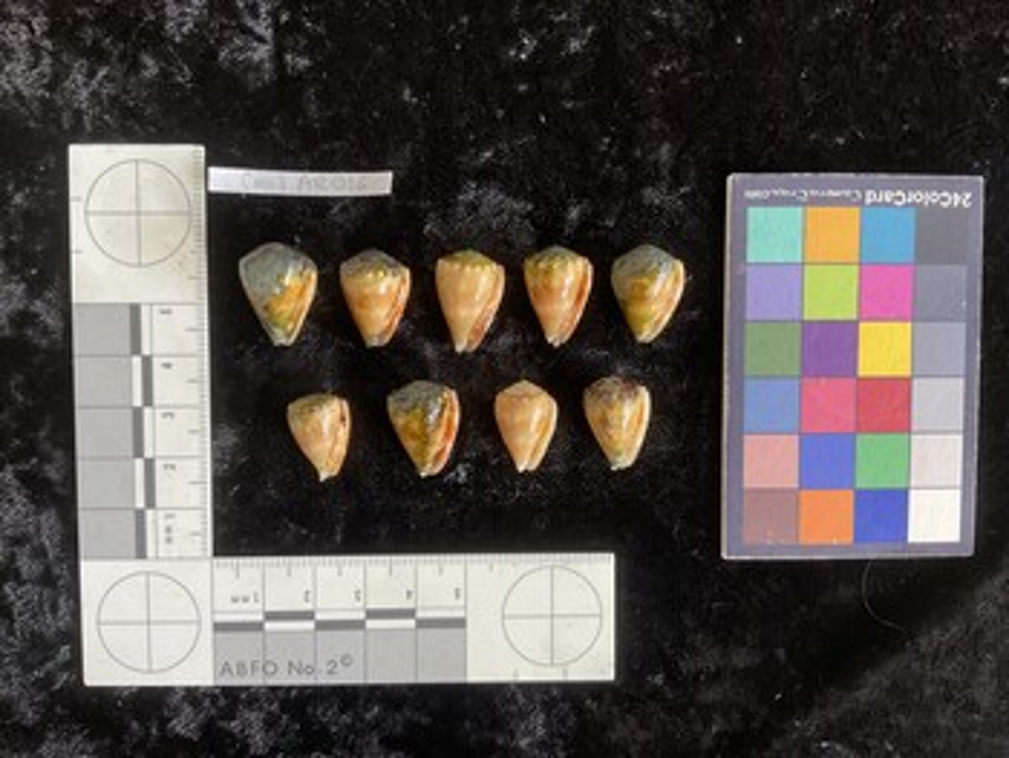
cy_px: 379
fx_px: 846
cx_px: 504
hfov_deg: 61.6
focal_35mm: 29
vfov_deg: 48.3
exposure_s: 1/60
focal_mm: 3
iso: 64
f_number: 1.8
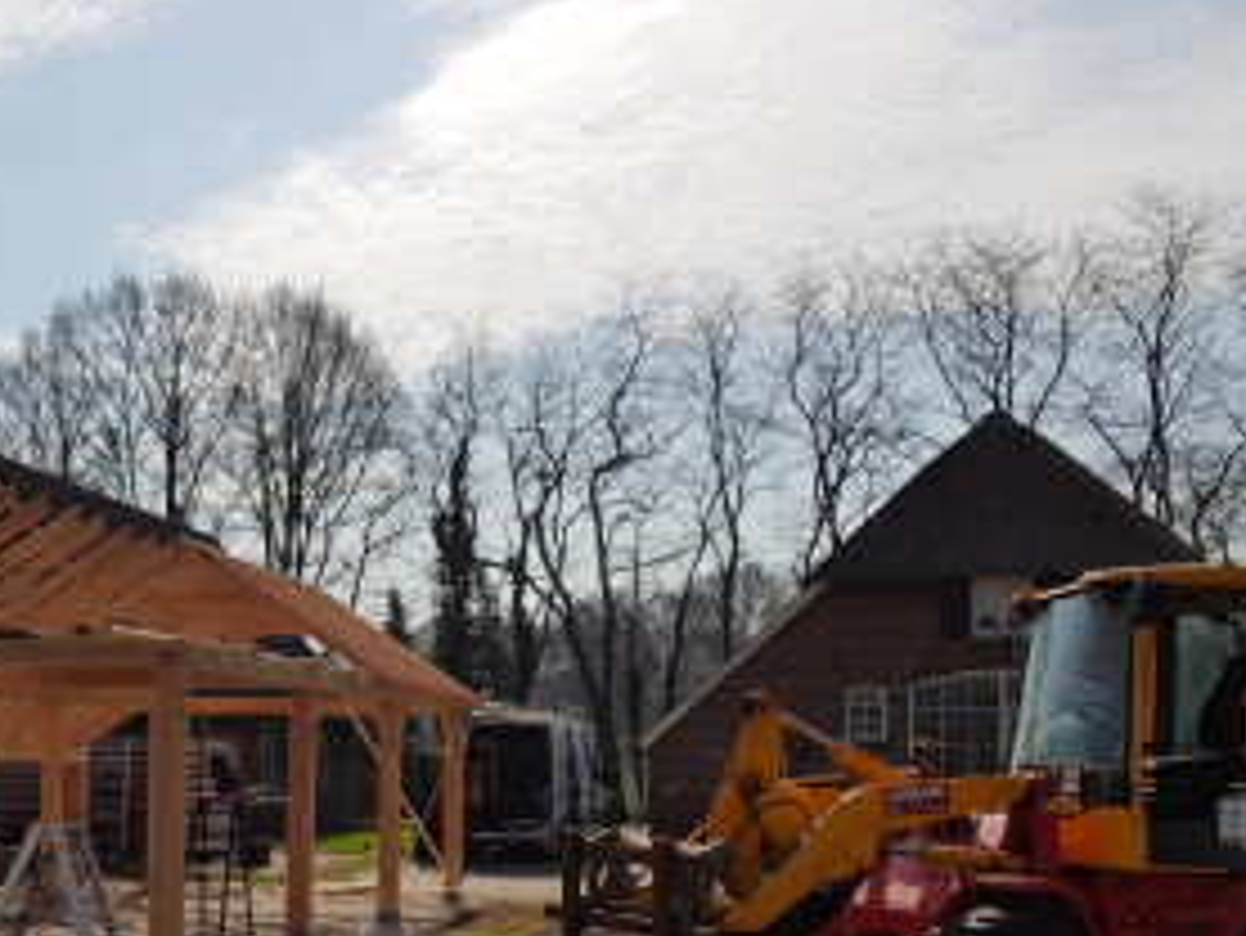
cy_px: 688
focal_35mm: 45
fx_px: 1620
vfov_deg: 31.7
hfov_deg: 40.4
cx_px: 256
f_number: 1.7
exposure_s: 1/8192
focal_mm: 4.2
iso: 40
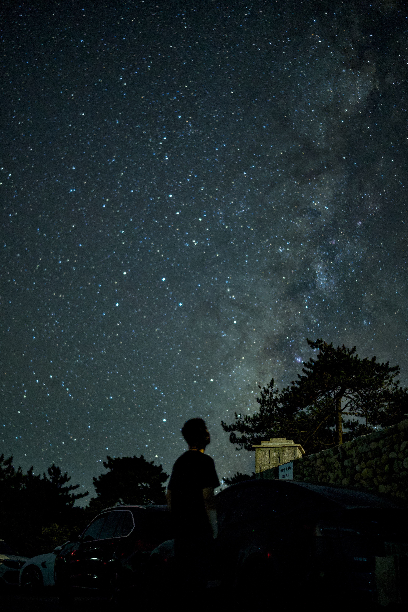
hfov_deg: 31.5
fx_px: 723
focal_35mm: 43
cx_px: 205
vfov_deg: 45.9
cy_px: 311
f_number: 1.2
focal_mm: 27
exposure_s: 8
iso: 2000
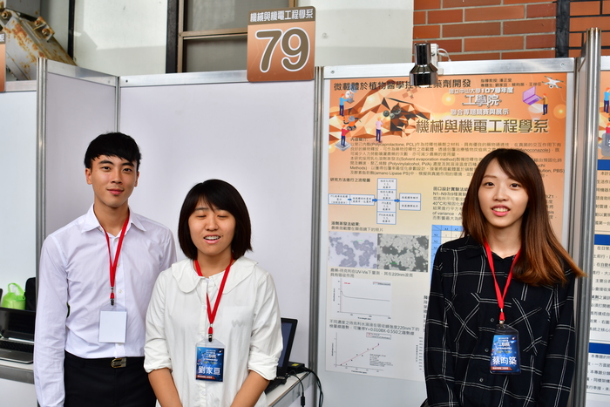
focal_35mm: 36
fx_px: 610
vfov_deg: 36.9
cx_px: 305
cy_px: 204
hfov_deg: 53.1
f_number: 2.8
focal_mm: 24
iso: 100
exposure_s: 1/400
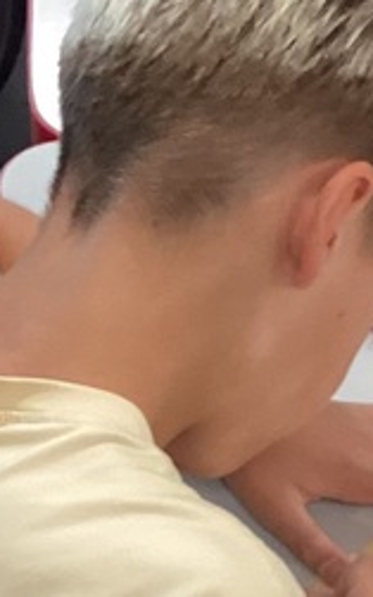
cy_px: 675
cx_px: 64
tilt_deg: -54.3
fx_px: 2178
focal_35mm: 134
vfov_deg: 15.1
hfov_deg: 9.8
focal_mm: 3.3
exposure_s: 1/60
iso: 160
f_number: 2.4
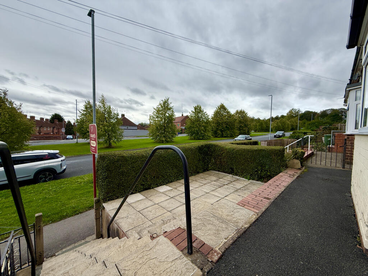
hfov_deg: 102.1
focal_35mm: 14
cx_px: 184
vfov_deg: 85.7
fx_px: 149
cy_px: 138
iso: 50
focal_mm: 2.22
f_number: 2.2
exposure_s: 1/970
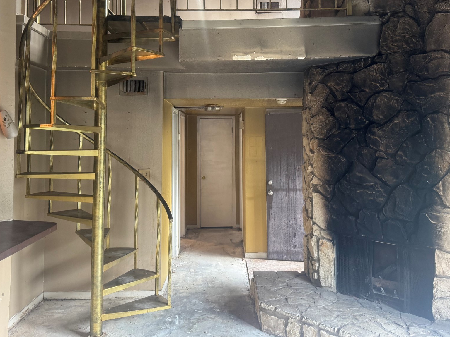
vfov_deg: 43.8
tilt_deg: +1.3
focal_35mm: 32
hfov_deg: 56.8
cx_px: 226
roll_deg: +0.0
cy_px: 123
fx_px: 416
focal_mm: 6.76
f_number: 1.78
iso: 250
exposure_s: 1/60
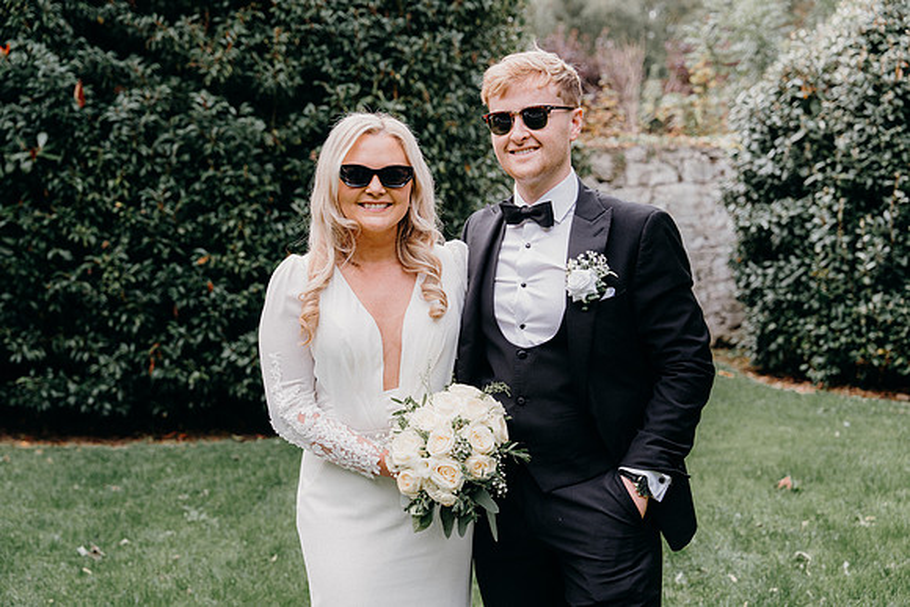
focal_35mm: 50
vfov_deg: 27.0
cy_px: 304
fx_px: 1264
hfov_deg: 39.6
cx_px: 455
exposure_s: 1/200
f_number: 3.5
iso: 125
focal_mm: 50
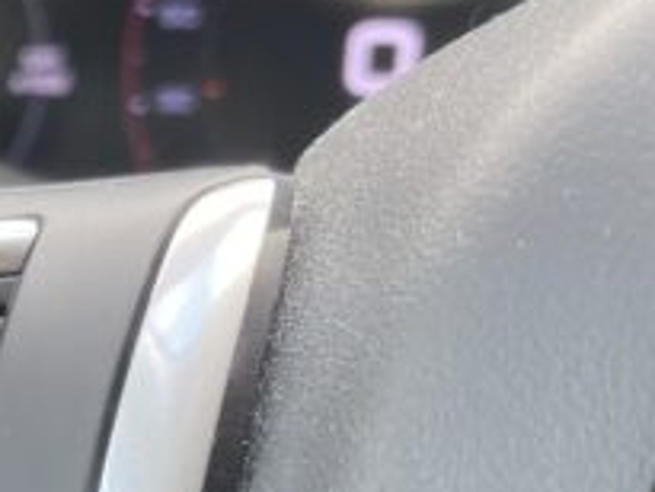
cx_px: -265
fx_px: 1836
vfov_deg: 14.5
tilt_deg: -27.9
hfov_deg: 18.4
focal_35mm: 97
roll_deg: -0.8
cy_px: 676
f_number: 1.8
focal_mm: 4.25
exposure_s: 1/121
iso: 64
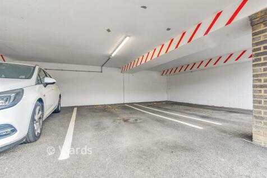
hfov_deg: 100.4
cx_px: 134
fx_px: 111
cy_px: 89
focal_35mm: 15
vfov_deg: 77.3
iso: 160
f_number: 8
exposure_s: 1/25
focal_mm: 10
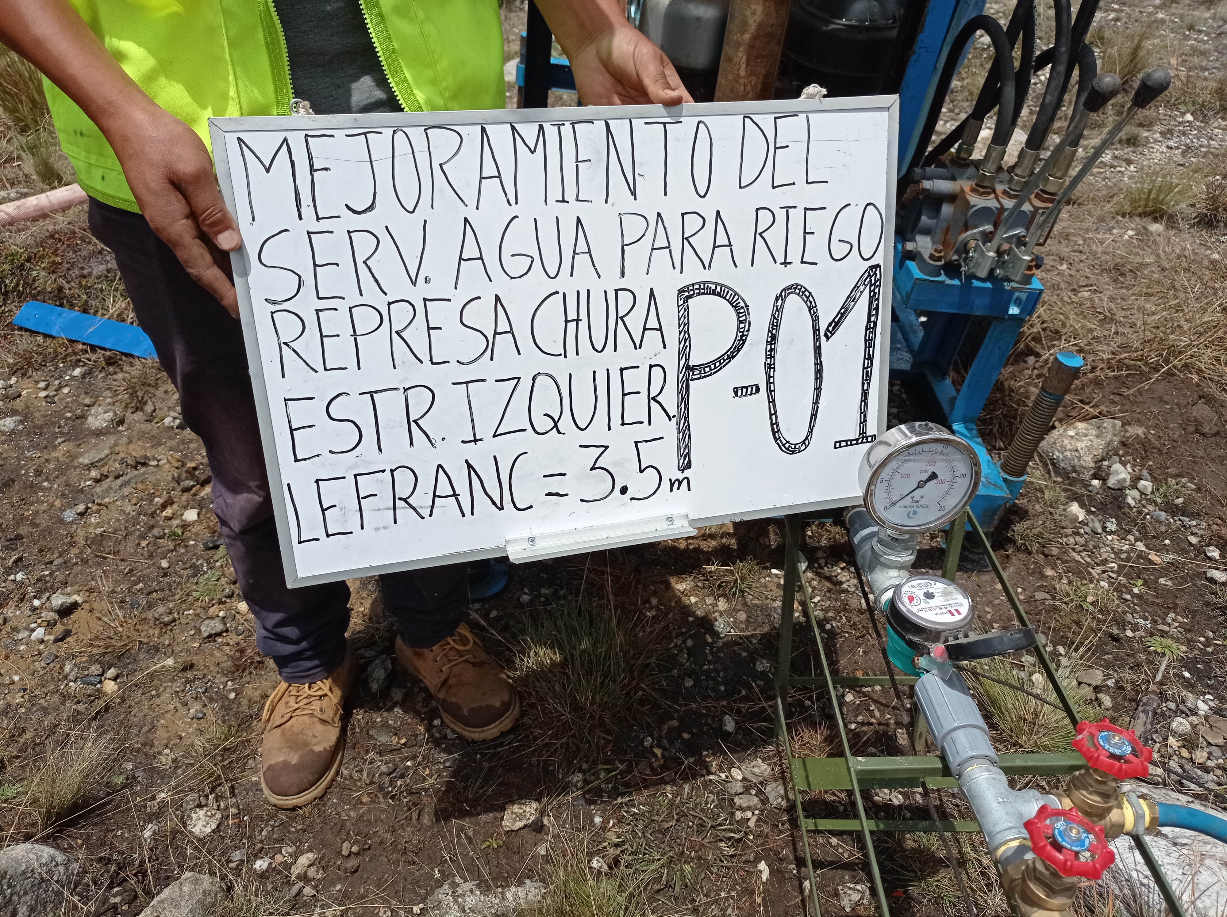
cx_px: 614
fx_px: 992
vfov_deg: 49.7
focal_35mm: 28
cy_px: 458
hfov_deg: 63.5
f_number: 1.79
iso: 103
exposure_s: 1/6369
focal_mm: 4.7
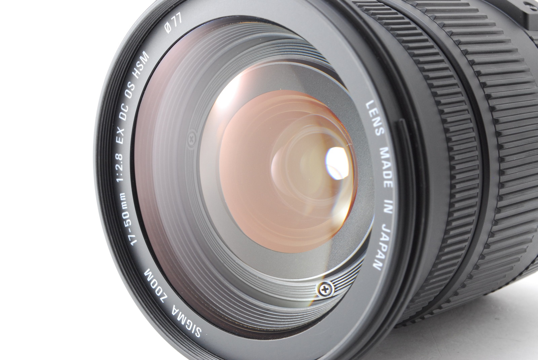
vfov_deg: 16.6
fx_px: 1234
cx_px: 269
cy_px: 180
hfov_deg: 24.6
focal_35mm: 82
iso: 500
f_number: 16
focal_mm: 55
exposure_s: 1/100
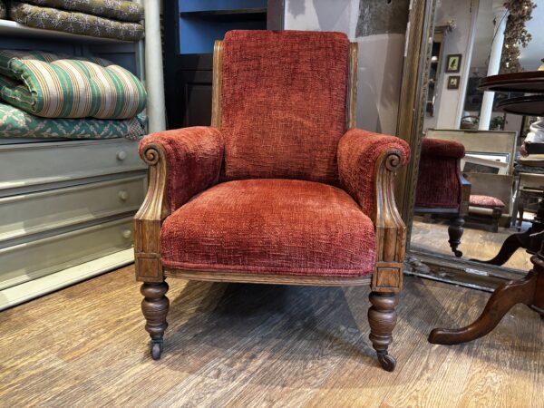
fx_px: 409
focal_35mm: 26
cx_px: 272
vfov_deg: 53.1
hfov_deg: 67.3
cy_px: 204
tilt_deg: -14.2
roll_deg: -1.4
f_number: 1.6
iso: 400
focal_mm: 5.96
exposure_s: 1/50
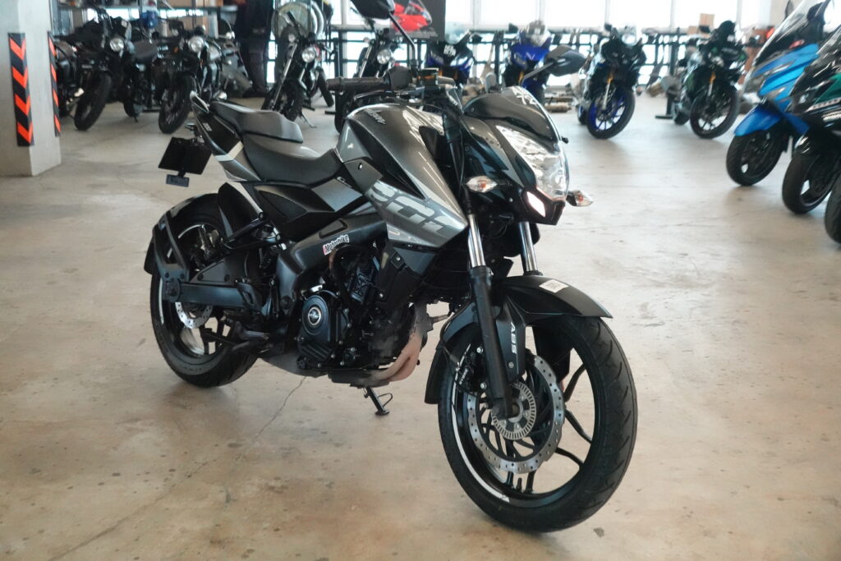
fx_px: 1098
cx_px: 420
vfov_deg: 28.7
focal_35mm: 47
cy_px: 280
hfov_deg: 41.9
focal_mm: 16.92
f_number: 4
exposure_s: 1/200
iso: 4000
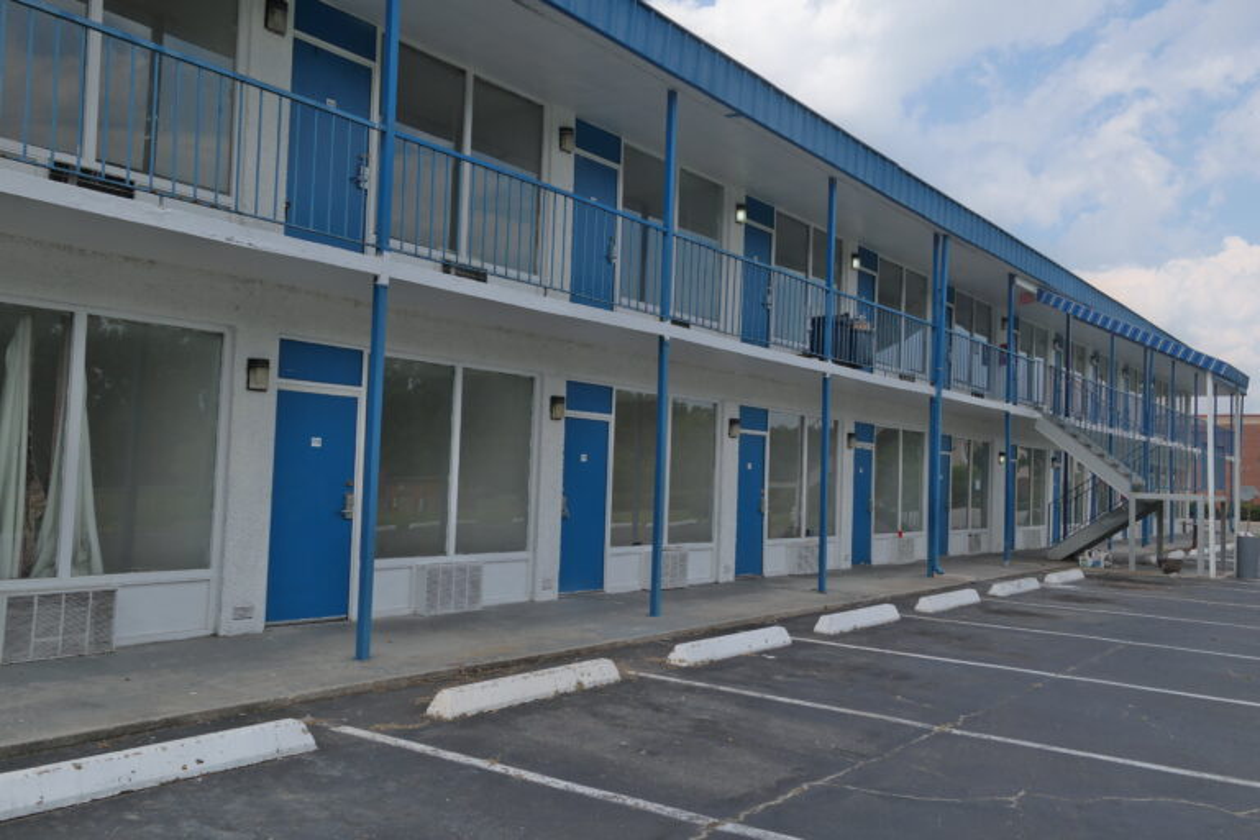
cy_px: 420
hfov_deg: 61.9
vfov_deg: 43.6
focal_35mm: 30
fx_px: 1050
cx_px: 630
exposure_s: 1/250
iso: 100
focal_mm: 20
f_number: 5.6
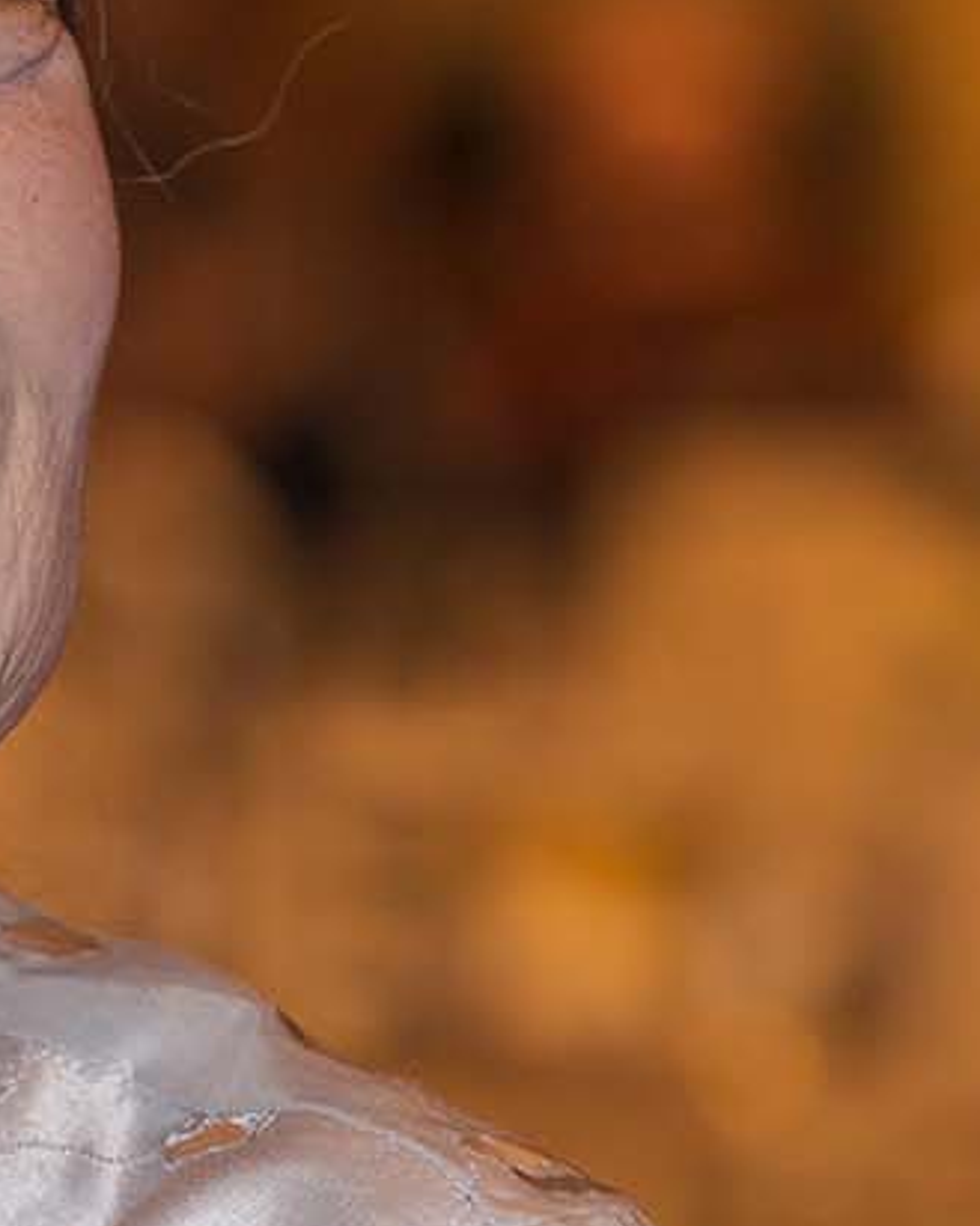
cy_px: 1039
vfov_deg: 4.2
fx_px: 16696
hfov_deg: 3.4
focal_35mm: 460
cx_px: -363
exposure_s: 1/125
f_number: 5.6
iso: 1600
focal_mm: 140
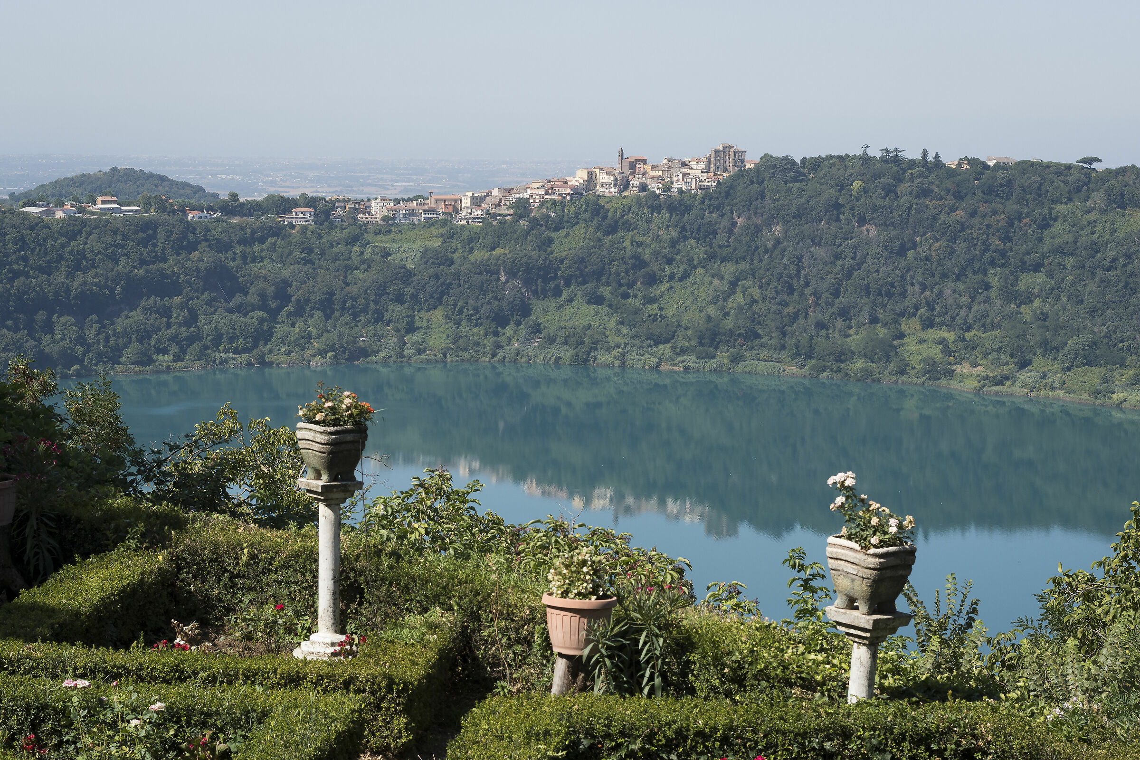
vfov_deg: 18.2
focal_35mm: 75
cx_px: 570
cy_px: 380
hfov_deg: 27.0
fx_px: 2375
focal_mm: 50
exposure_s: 1/400
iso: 250
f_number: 11
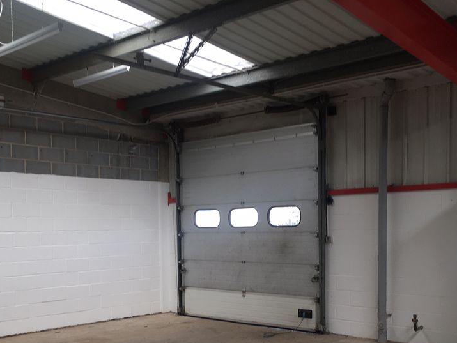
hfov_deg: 42.1
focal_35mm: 45
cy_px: 261
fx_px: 594
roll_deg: -0.5
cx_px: 228
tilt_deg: -2.4
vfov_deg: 31.6
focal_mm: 4.15
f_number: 2.2
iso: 25
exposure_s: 1/199
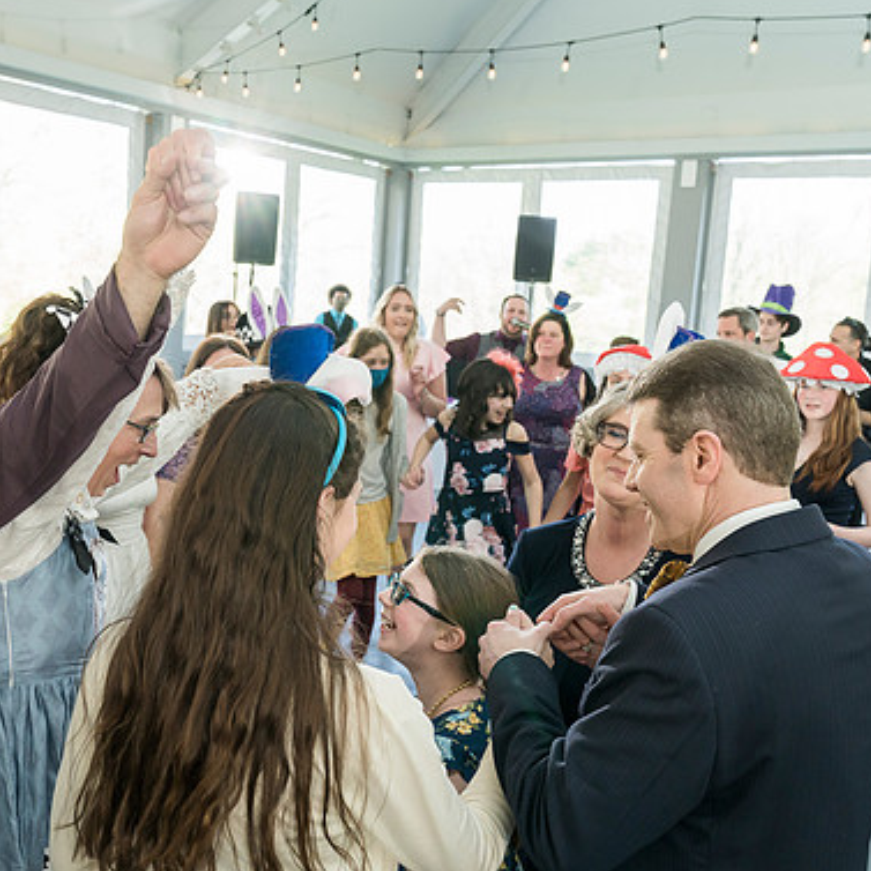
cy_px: 413
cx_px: 381
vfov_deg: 48.4
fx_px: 968
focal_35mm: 34
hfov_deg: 48.3
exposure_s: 1/200
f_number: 5
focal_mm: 25
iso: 1250
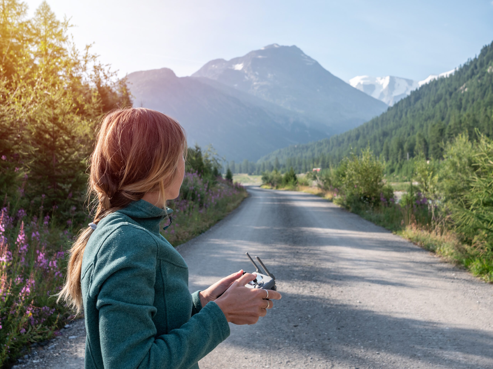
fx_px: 484
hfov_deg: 54.0
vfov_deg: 41.8
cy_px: 184
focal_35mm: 34
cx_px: 246
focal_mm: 17
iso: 100
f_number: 4.5
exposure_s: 1/250
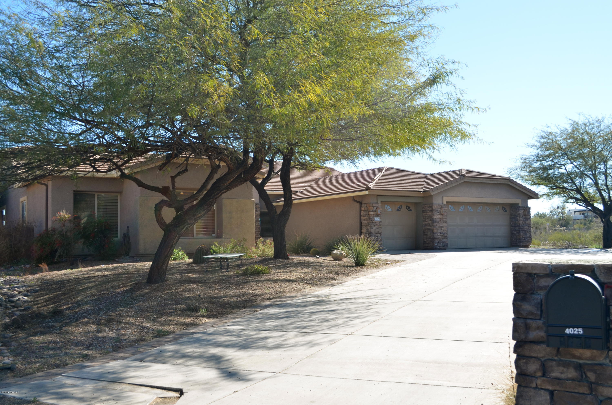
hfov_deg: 53.2
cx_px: 306
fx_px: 611
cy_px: 202
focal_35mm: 36
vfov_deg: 36.7
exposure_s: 1/320
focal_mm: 24
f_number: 5.6
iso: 200
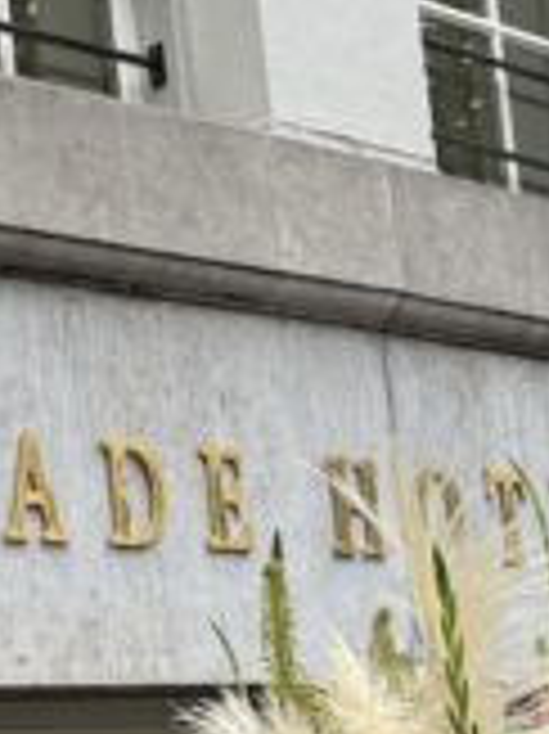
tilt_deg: +3.3
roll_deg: +7.4
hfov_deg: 12.1
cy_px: 959
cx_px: -358
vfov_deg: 16.2
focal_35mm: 115
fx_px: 2435
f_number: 1.78
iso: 64
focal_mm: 6.76
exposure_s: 1/170
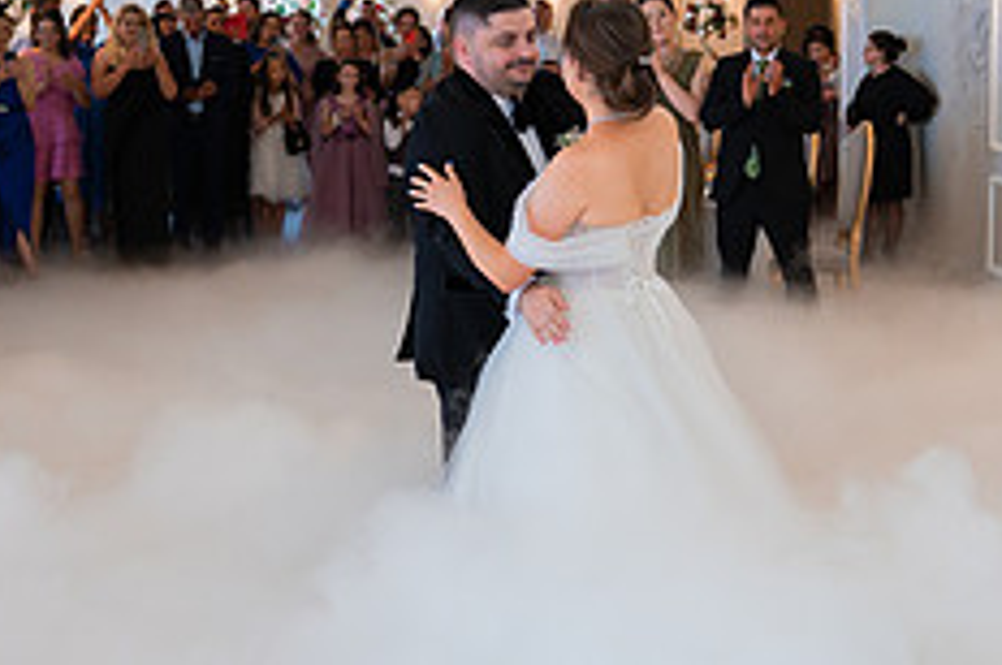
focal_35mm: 70
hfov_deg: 28.8
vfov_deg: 19.4
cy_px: 259
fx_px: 1946
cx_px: 600
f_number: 2.8
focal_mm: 28
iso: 2500
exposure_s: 1/320
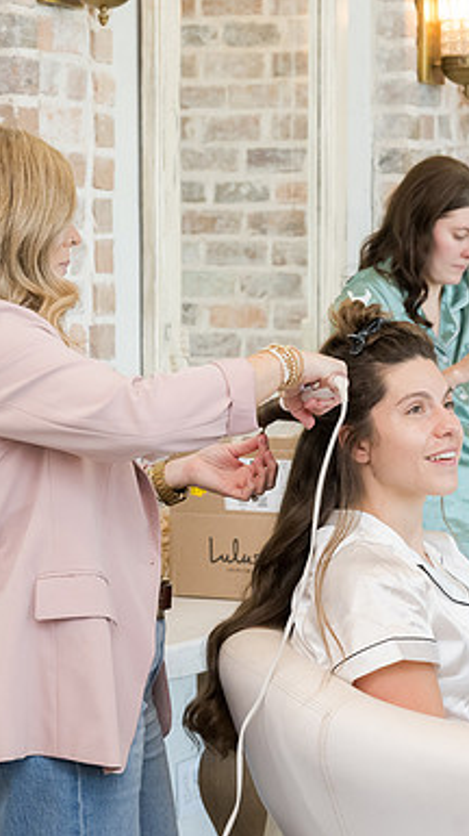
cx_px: 447
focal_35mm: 104
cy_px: 418
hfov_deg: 11.5
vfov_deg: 20.6
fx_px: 2304
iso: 3200
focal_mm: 65
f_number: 6.3
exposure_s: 1/200
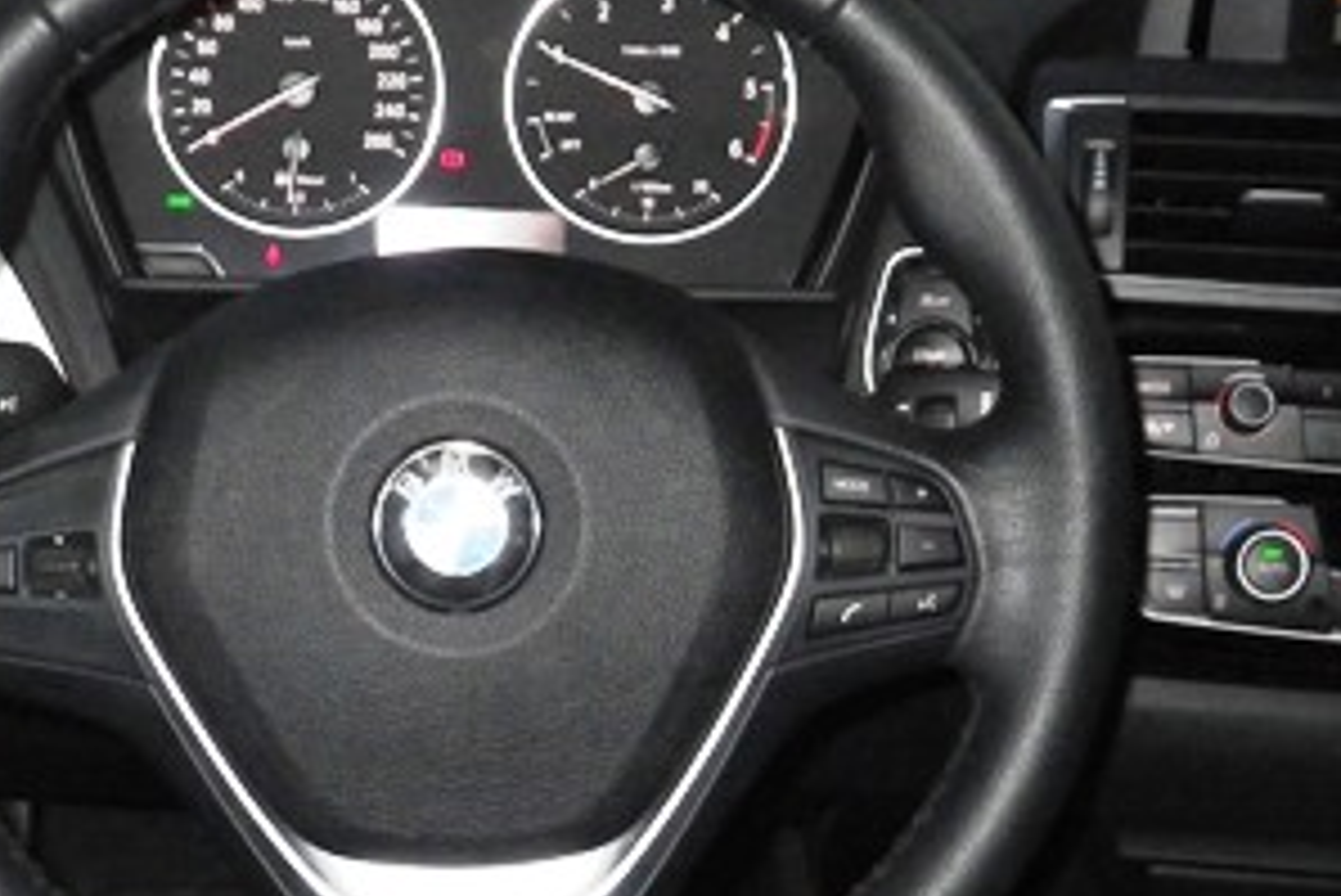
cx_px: 585
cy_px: 518
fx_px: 2832
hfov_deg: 26.6
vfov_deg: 18.0
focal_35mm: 76
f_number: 3.8
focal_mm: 6.1
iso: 400
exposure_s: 1/50
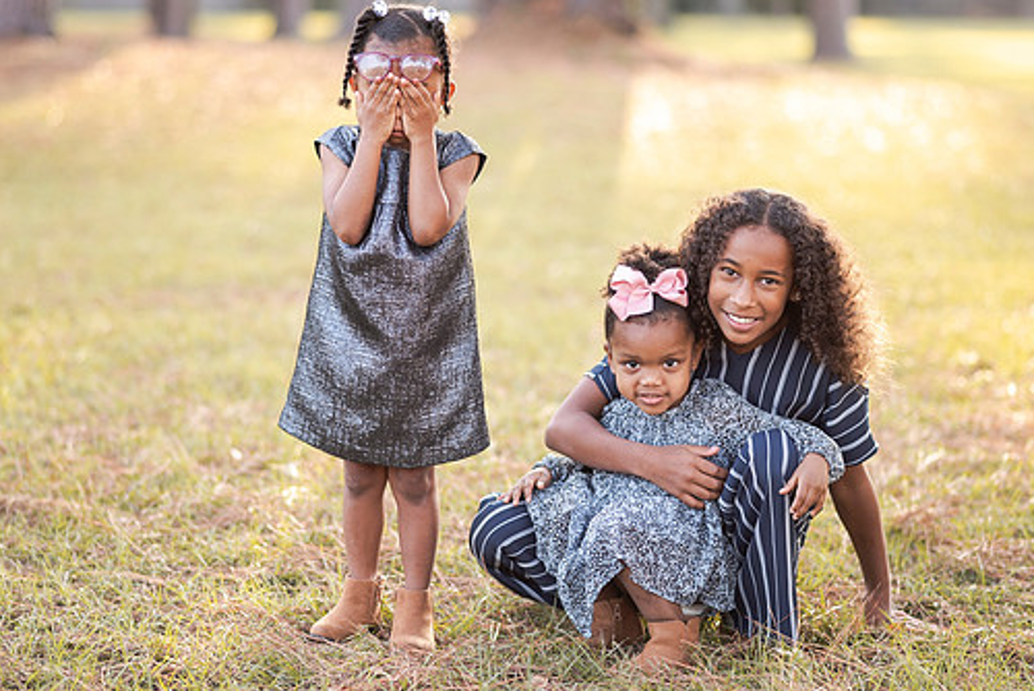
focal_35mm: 105
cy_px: 318
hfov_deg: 19.4
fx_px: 3017
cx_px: 490
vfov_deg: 13.1
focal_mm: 85
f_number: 2
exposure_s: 1/400
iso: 320
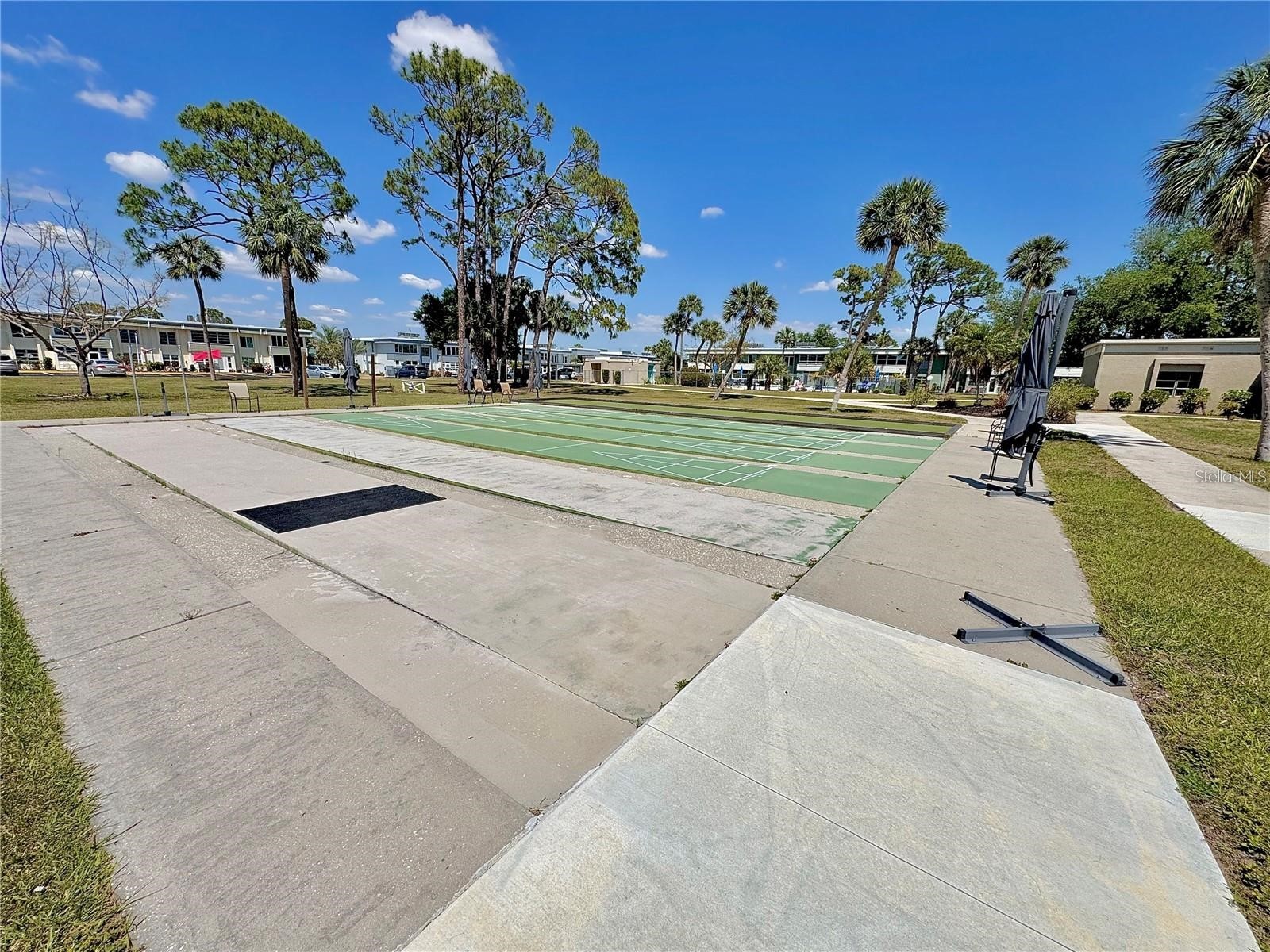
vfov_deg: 85.7
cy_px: 476
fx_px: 514
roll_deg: -1.9
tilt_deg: -12.0
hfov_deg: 102.1
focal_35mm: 14
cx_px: 635
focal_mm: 2.22
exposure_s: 1/3717
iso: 32
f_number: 2.2
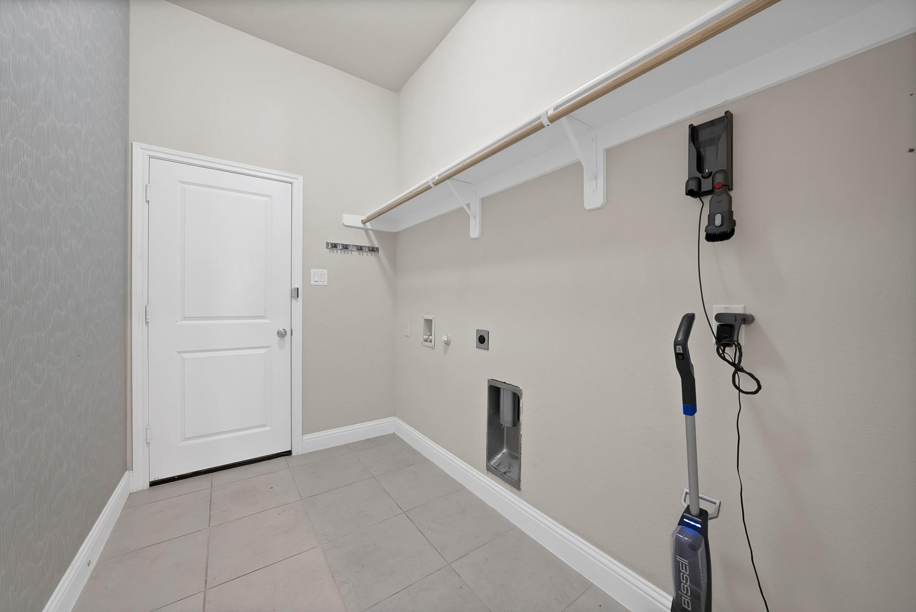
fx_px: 305
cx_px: 458
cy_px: 306
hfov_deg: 112.6
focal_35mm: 12
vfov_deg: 90.1
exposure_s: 1/1.25
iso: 640
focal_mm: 12
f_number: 9
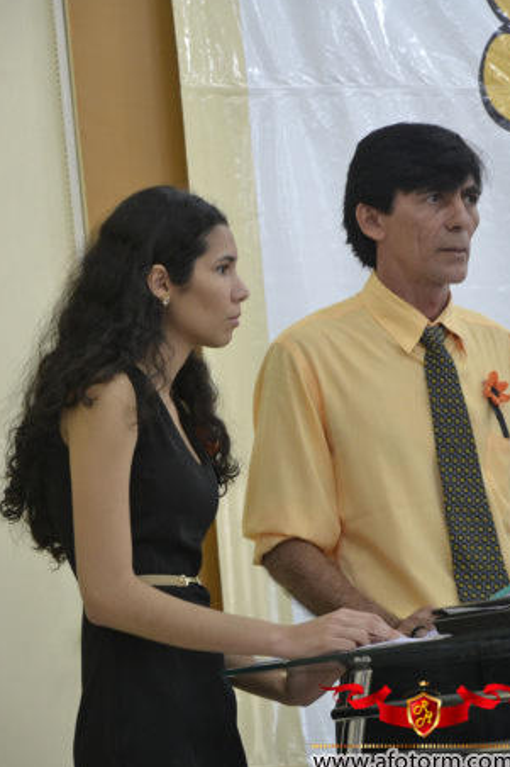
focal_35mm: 166
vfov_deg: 12.4
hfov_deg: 8.3
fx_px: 3530
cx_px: 275
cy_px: 373
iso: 1600
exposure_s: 1/50
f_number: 5.6
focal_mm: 100
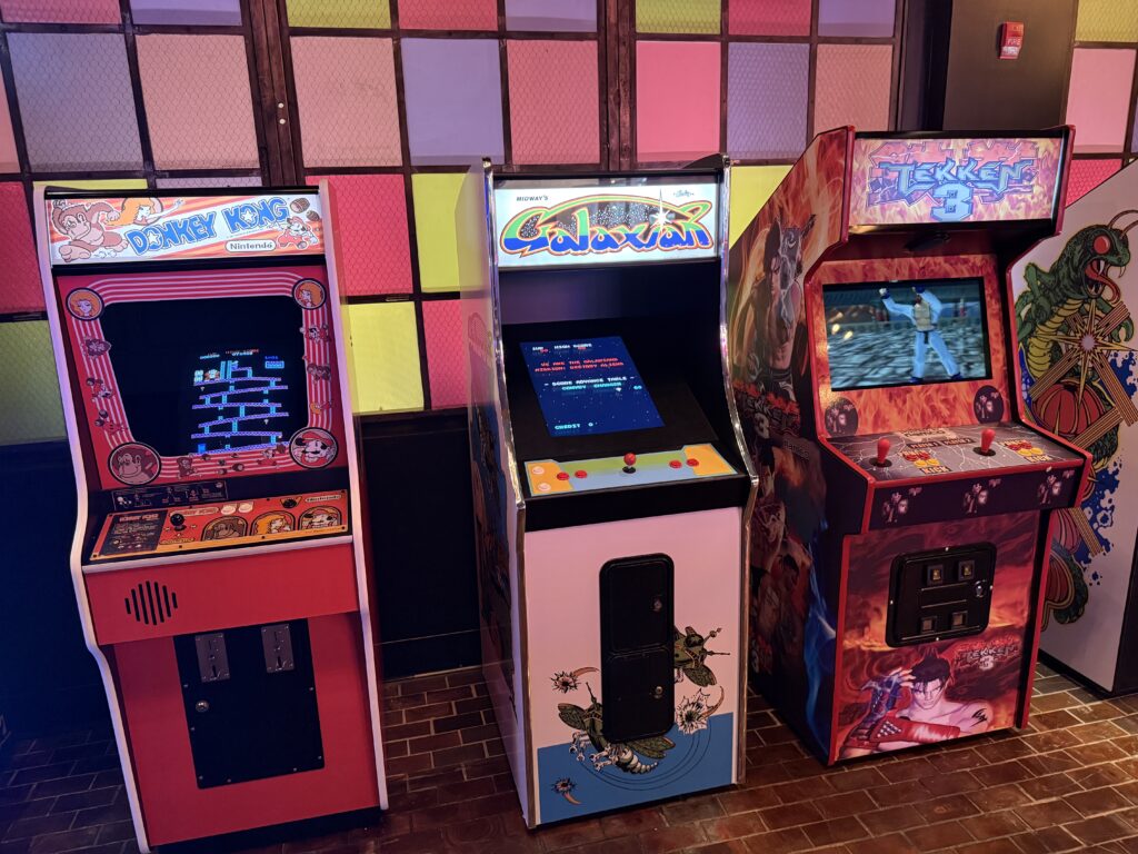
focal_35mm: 24
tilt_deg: -13.7
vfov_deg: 56.8
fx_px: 789
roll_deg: +2.1
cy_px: 427
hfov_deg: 71.6
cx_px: 569
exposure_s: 1/41
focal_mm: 6.76
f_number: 1.78
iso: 640
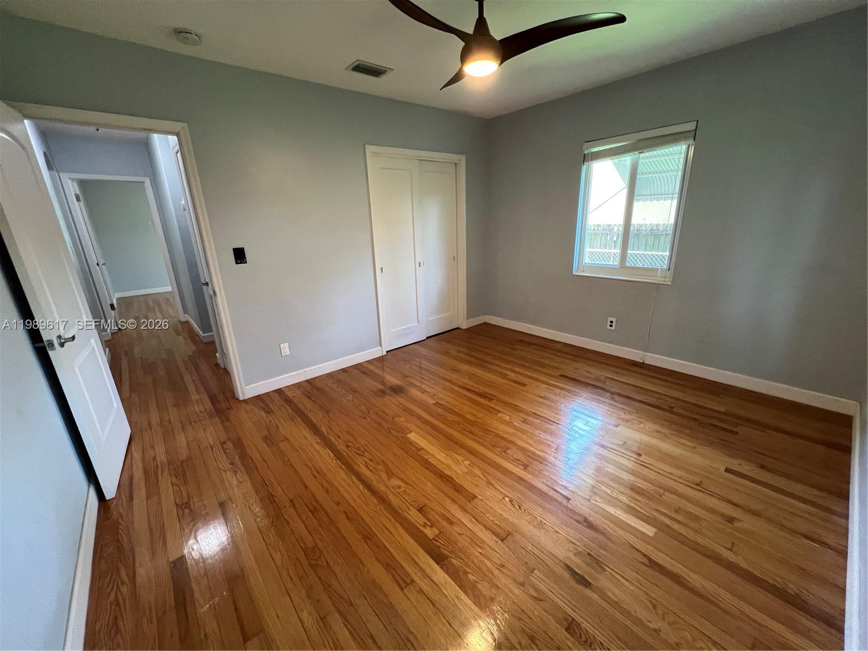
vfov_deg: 89.9
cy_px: 326
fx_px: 326
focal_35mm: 13
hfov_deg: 106.2
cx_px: 434
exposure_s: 1/60
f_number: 1.8
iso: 200
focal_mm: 1.57
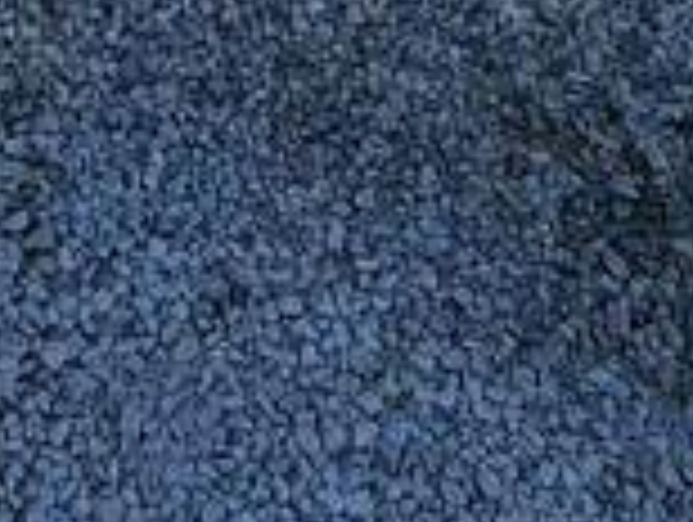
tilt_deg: -1.2
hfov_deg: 20.5
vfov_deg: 10.4
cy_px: -1116
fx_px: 1865
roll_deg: -1.6
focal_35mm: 93
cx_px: 22
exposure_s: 1/734
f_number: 2.2
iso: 40
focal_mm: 2.22
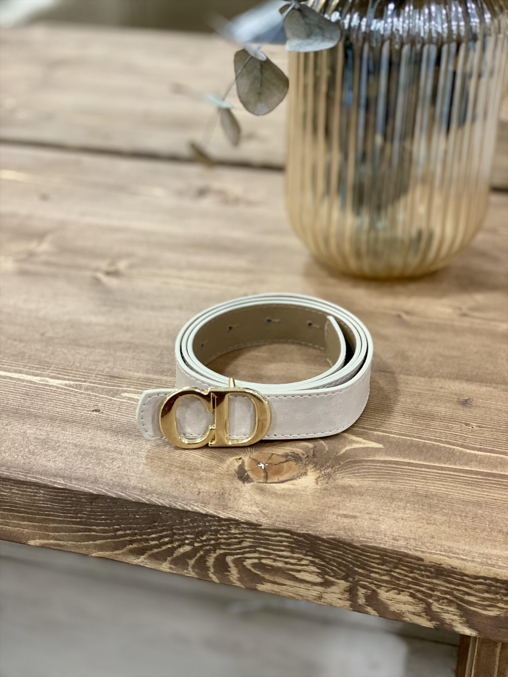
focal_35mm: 52
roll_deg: +0.1
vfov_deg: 36.8
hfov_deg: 28.0
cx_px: 254
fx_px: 1017
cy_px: 338
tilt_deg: -28.5
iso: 200
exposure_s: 1/33
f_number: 2
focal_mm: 6
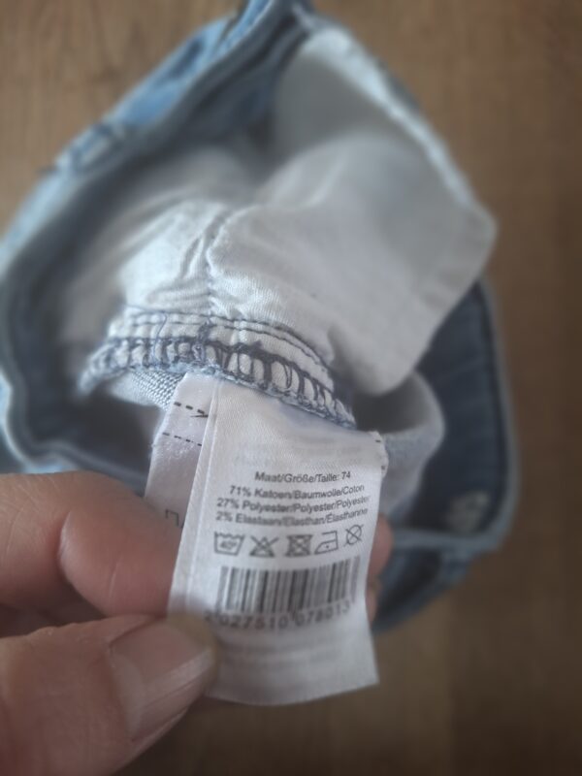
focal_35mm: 23
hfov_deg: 58.9
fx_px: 516
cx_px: 291
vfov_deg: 73.9
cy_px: 388
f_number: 1.8
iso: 400
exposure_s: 1/25
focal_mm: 5.54
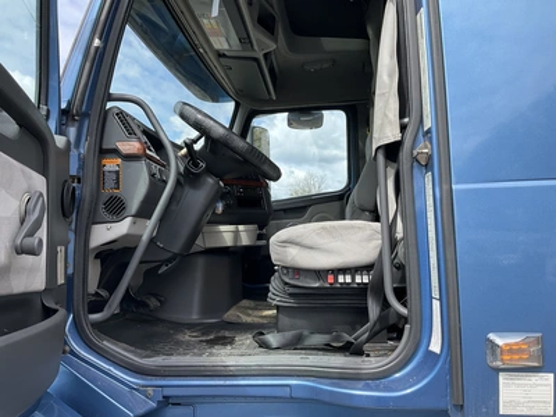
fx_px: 466
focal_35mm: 29
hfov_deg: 61.7
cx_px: 278
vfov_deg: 48.2
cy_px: 208
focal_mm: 3
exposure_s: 1/691
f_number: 1.8
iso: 25
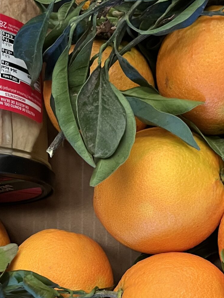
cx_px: 141
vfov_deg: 28.1
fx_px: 578
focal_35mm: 67
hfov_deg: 21.9
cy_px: 259
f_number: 1.6
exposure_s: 1/60
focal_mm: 5.1
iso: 400
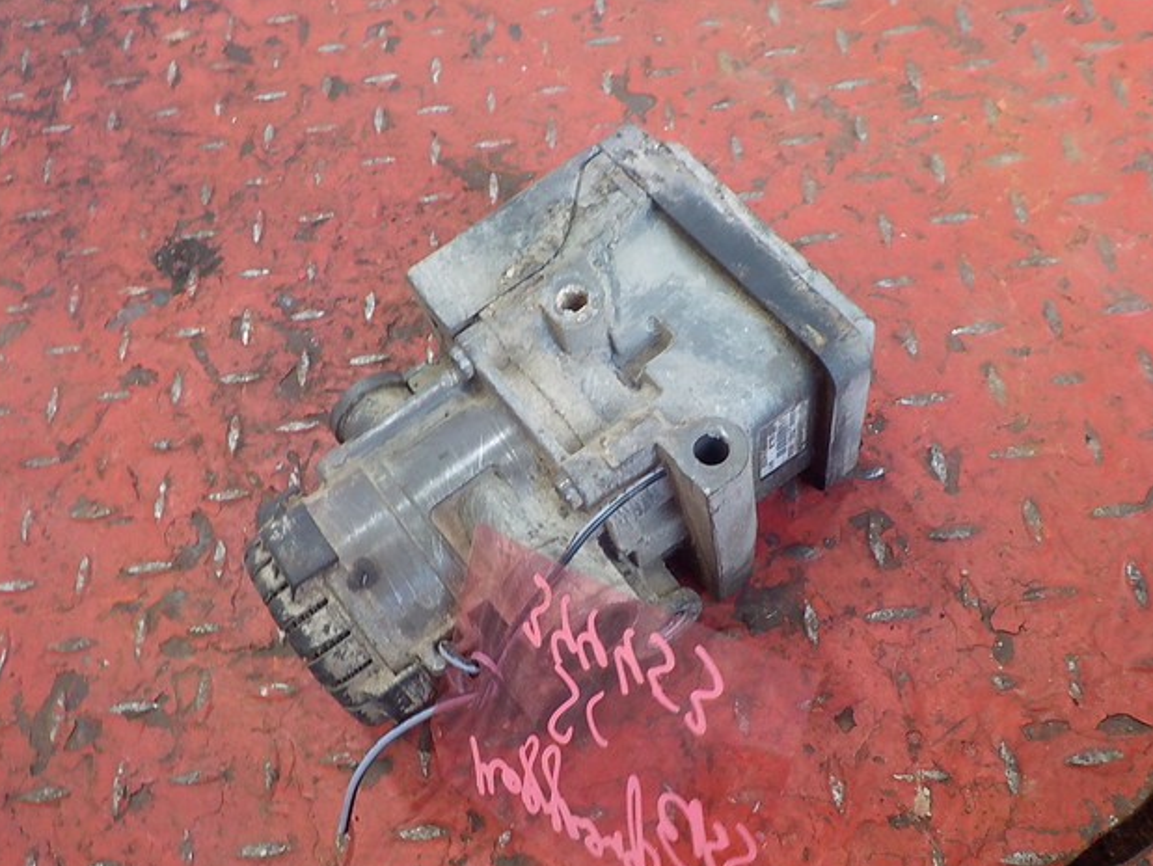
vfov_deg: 45.5
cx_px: 587
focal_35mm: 31
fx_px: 1033
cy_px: 443
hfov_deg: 58.3
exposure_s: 1/30
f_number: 3.3
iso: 250
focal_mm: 4.1
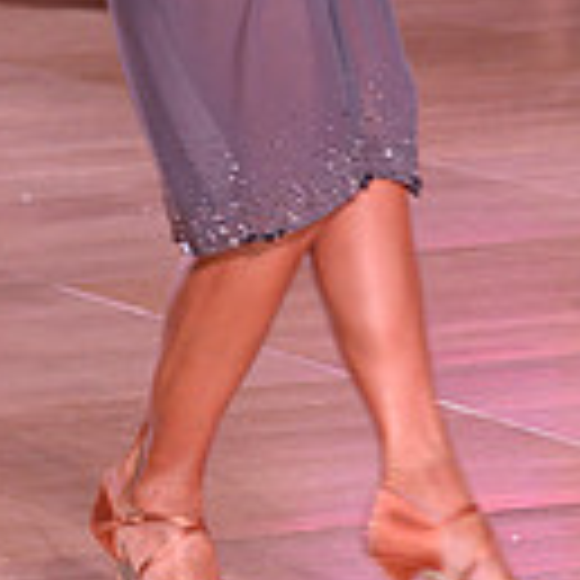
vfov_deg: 5.0
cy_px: -180
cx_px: 587
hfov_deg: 5.0
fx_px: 6635
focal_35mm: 350
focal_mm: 92
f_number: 5
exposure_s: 1/250
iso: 2000
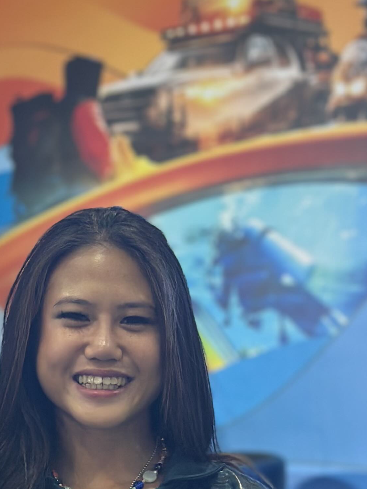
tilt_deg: +5.2
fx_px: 1837
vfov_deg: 15.2
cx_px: 159
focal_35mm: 130
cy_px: 283
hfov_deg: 11.4
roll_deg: -0.6
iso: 160
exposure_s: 1/60
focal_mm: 6.86
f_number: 1.78
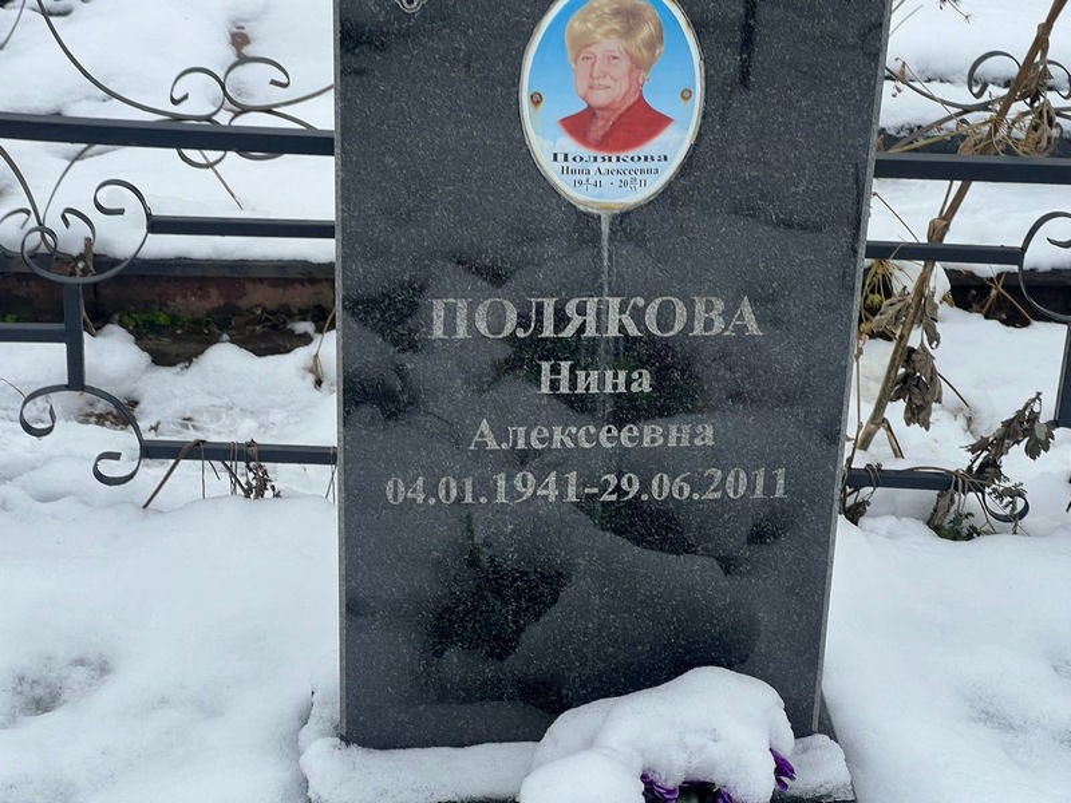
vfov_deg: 19.1
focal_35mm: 77
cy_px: 402
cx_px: 536
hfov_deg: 25.3
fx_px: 2382
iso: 64
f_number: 2.8
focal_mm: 9
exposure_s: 1/99
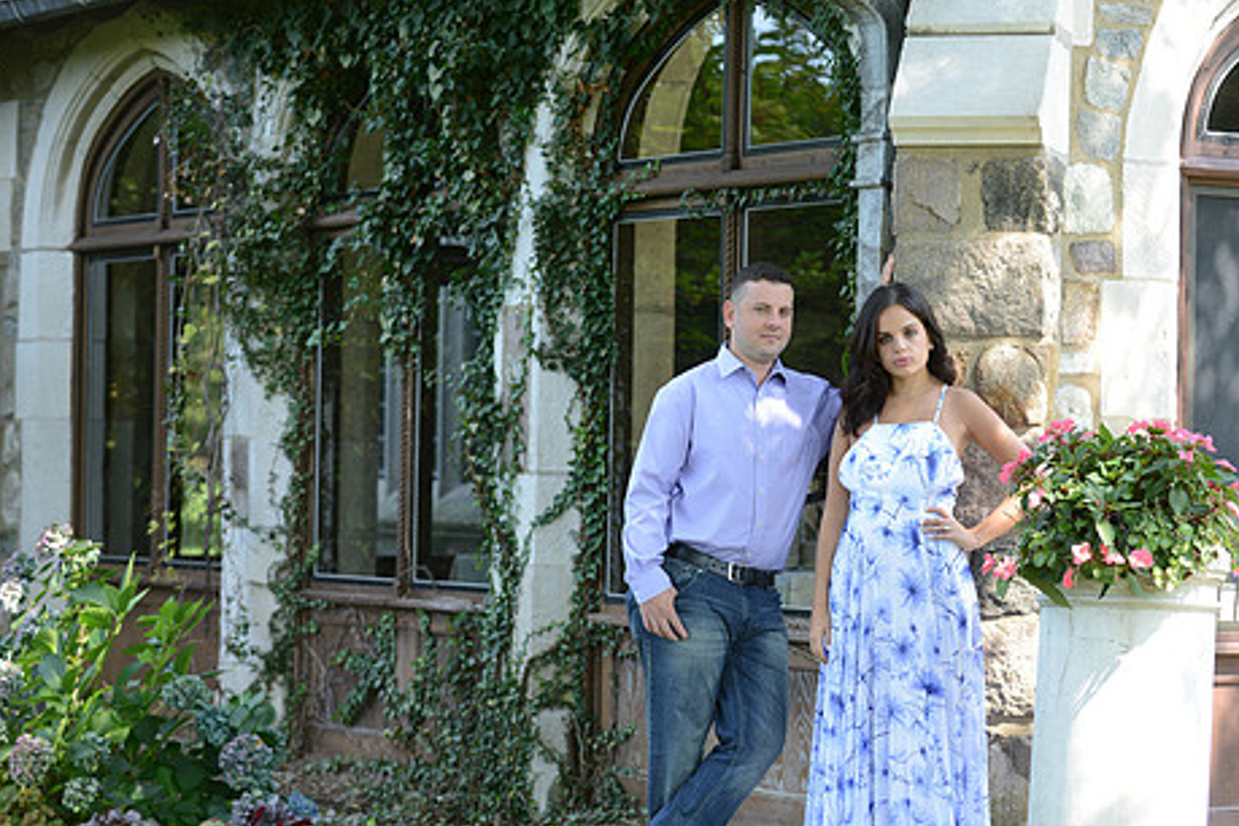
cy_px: 487
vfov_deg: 11.4
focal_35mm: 120
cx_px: 661
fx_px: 4130
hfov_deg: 17.1
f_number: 4
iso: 400
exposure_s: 1/400
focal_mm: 95
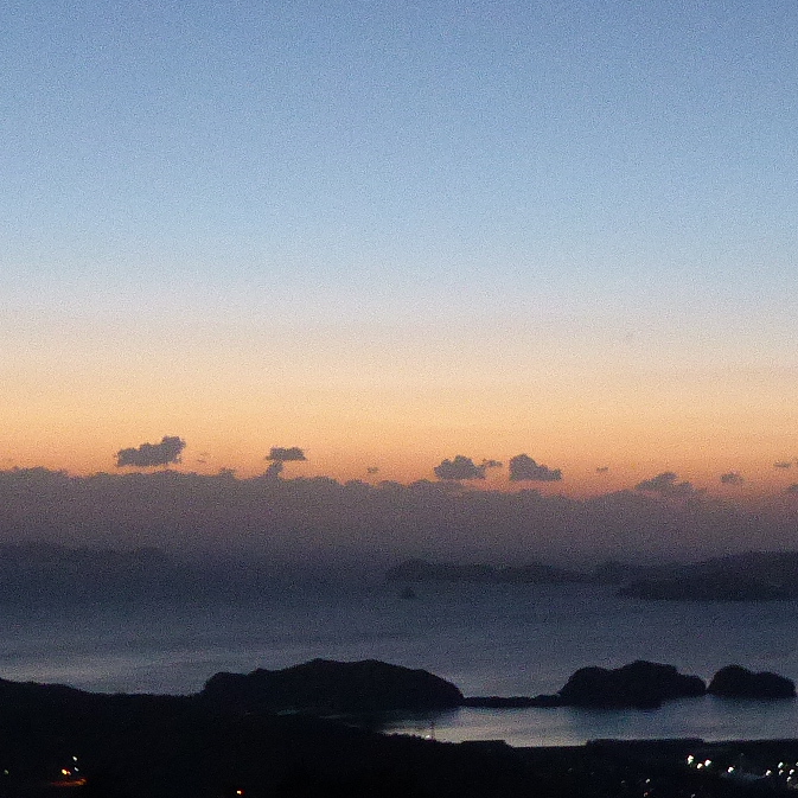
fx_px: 2191
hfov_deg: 20.6
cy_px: 568
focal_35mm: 84
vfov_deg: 20.5
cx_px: 512
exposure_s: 1/4
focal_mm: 4.3
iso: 640
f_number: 3.3
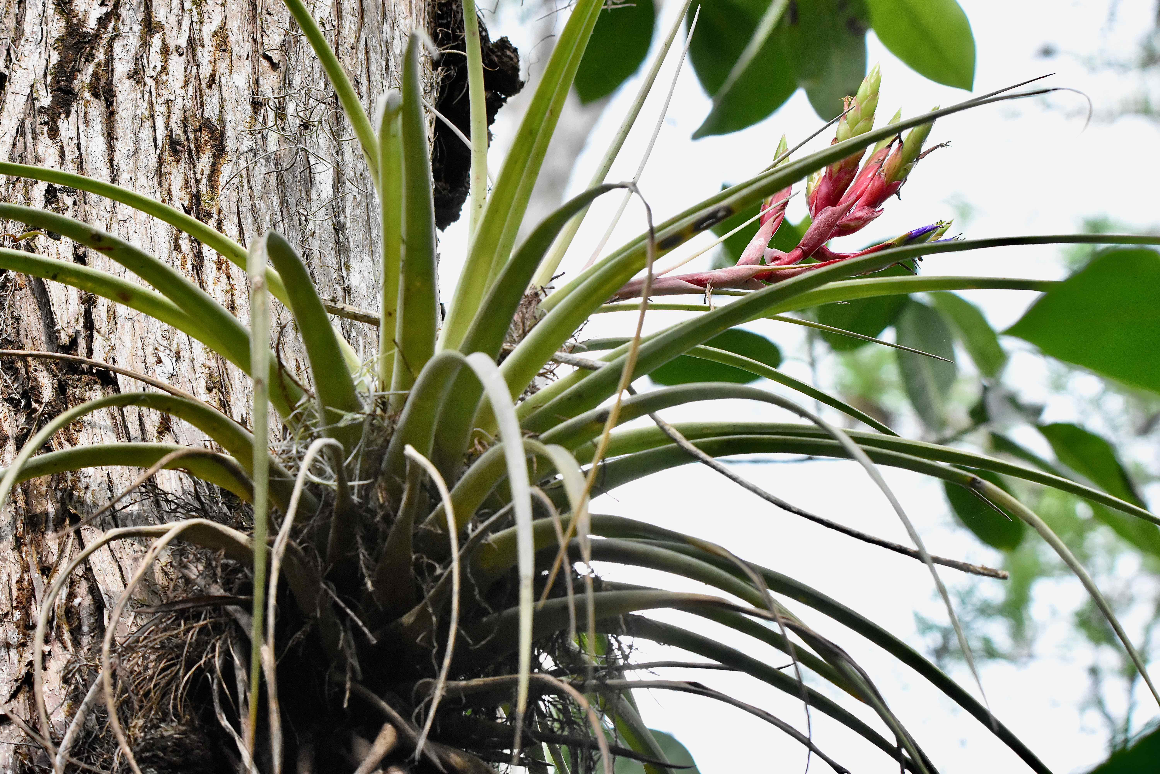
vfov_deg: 6.1
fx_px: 7249
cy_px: 387
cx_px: 580
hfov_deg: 9.1
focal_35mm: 225
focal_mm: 150
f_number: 13
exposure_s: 1/250
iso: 4000
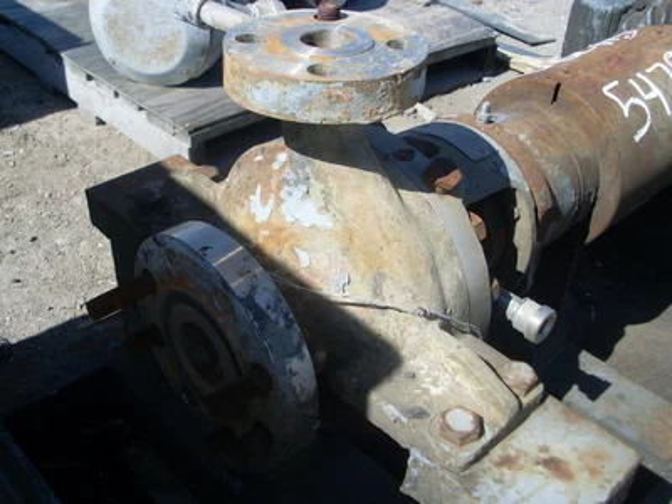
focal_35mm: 38
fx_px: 738
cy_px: 252
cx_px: 336
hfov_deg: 49.0
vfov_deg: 37.7
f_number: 7.7
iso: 80
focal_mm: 6.3
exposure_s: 1/250
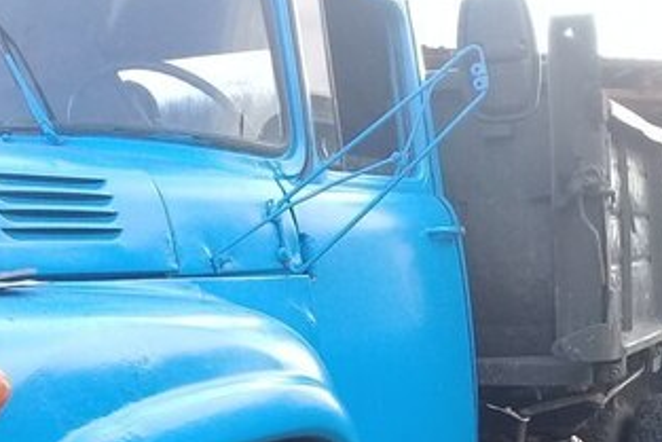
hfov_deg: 29.4
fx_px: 1251
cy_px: 500
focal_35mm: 68
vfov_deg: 19.1
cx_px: 440
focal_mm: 3.3
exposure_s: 1/122
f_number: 2.2
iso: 50
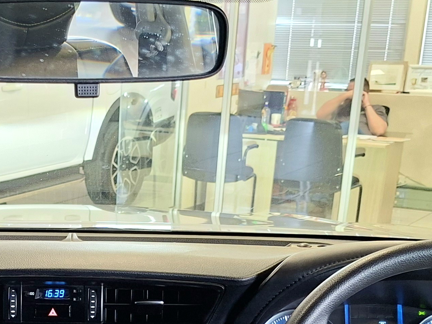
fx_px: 898
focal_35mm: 72
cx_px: 45
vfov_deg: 19.5
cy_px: 365
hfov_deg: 26.2
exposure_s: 1/50
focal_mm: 5.54
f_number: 1.8
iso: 320
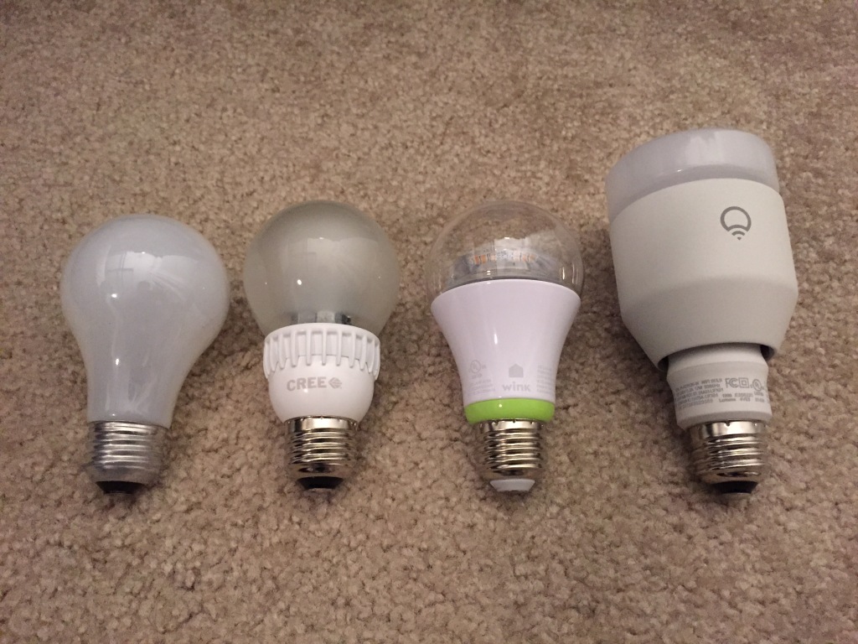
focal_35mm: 29
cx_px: 429
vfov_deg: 48.2
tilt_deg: -56.2
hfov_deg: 61.7
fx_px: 719
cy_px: 322
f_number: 2.2
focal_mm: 4.15
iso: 320
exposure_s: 1/15
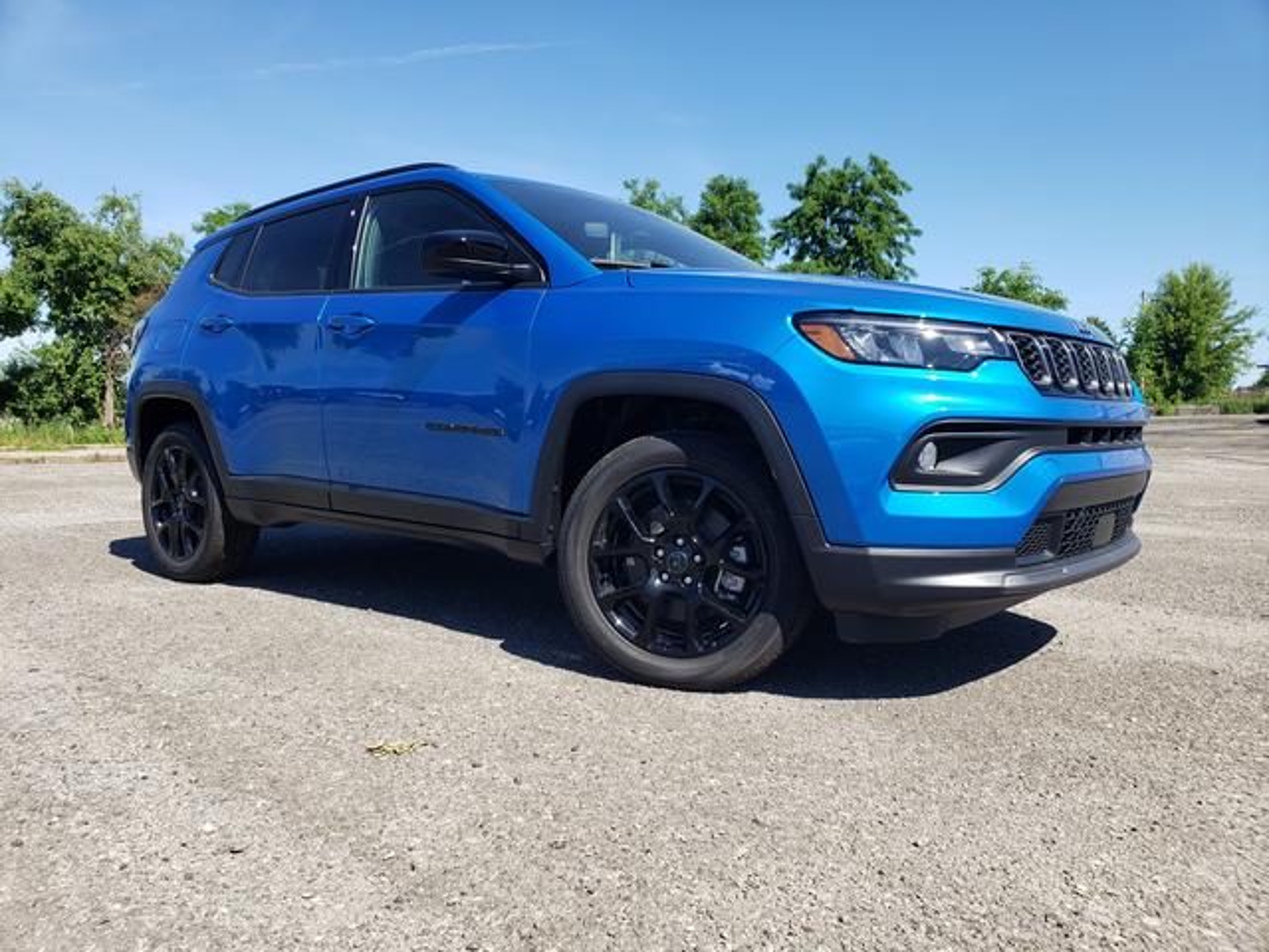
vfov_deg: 53.1
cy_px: 476
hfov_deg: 67.3
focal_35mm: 26
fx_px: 953
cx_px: 634
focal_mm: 4.3
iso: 50
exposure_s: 1/823
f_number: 2.4
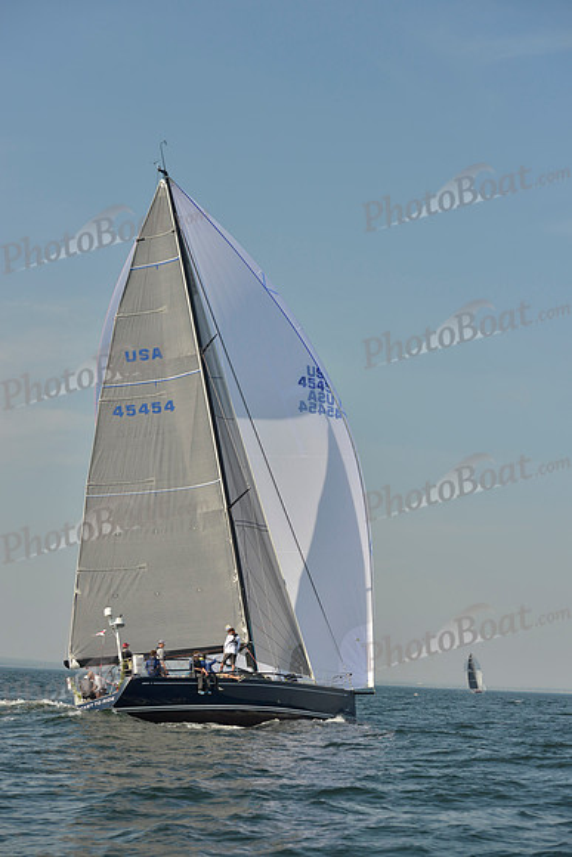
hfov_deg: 19.5
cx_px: 286
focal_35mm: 70
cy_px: 428
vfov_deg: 28.8
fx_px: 1667
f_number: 7.1
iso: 200
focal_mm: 70
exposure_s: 1/1600
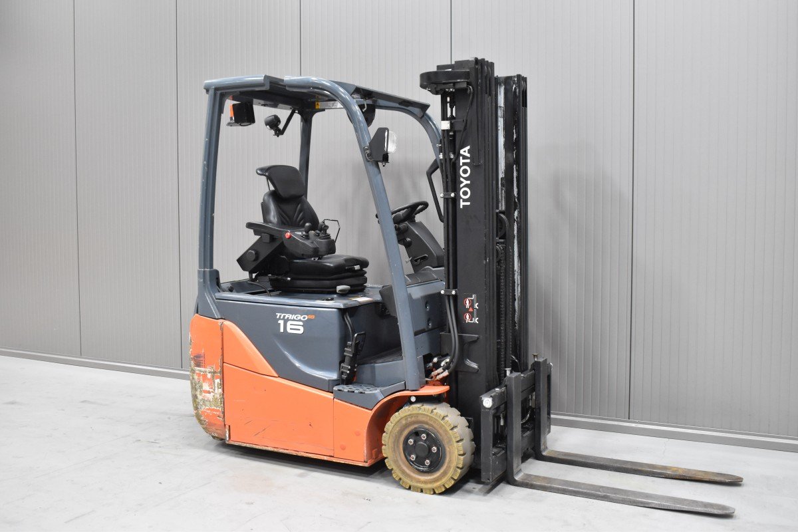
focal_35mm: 36
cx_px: 399
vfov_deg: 36.9
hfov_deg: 53.1
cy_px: 266
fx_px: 798
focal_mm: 24
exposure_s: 1/25
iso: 1600
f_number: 5
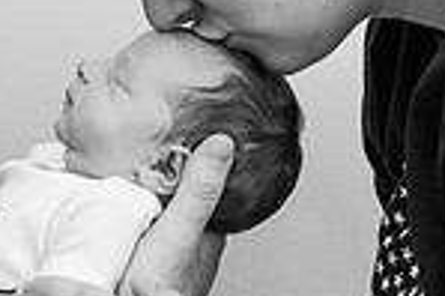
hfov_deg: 7.8
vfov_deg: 5.2
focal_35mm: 265
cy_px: 35
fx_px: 3272
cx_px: 159
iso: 1000
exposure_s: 1/250
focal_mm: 52
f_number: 5
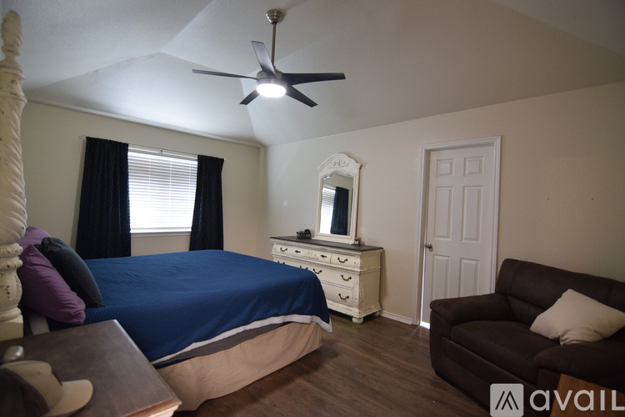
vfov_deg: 72.1
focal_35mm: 16
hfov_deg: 95.0
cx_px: 312
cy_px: 208
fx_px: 286
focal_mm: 11
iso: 1000
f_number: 3.5
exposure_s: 1/20
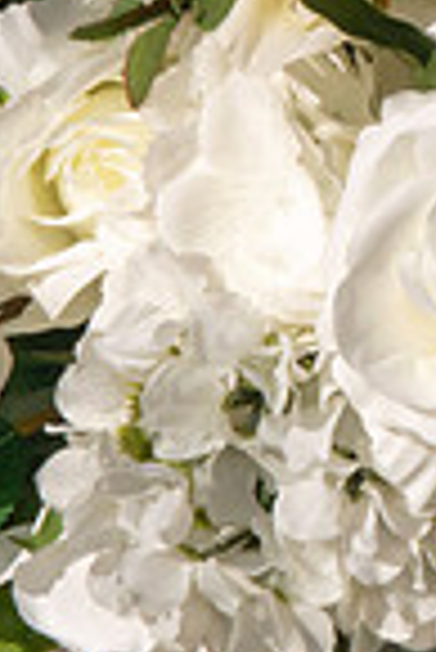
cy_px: 127
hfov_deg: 3.1
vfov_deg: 4.7
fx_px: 8010
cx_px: 835
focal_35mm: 442
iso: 400
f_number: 29
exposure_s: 1/250
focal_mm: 56
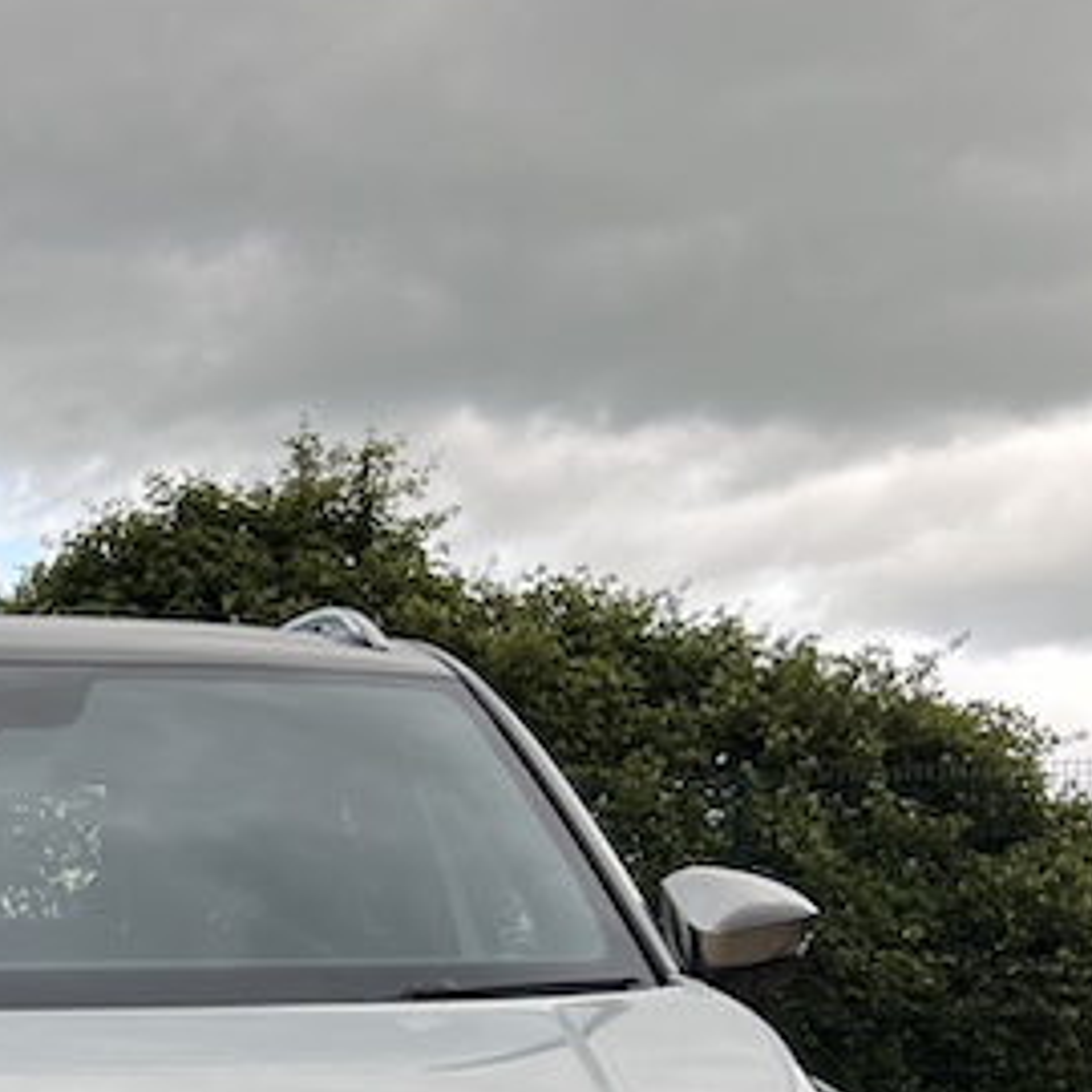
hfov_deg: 19.8
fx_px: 3034
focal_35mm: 85
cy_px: 1399
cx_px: -8
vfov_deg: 19.0
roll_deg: +1.4
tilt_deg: -8.9
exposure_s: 1/581
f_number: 1.5
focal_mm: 5.7
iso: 50
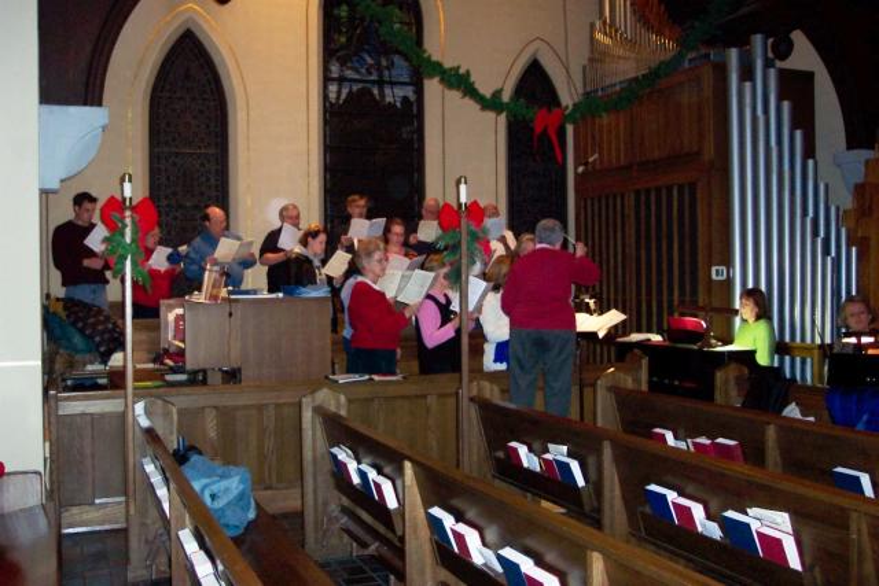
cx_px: 440
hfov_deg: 50.7
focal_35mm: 38
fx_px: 928
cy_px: 293
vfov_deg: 35.1
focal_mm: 8
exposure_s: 1/30
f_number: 2.8
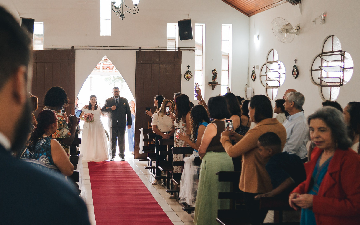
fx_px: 392
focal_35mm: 40
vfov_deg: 32.0
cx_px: 103
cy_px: 108
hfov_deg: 47.9
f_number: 1.8
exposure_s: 1/400
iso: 640
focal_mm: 24
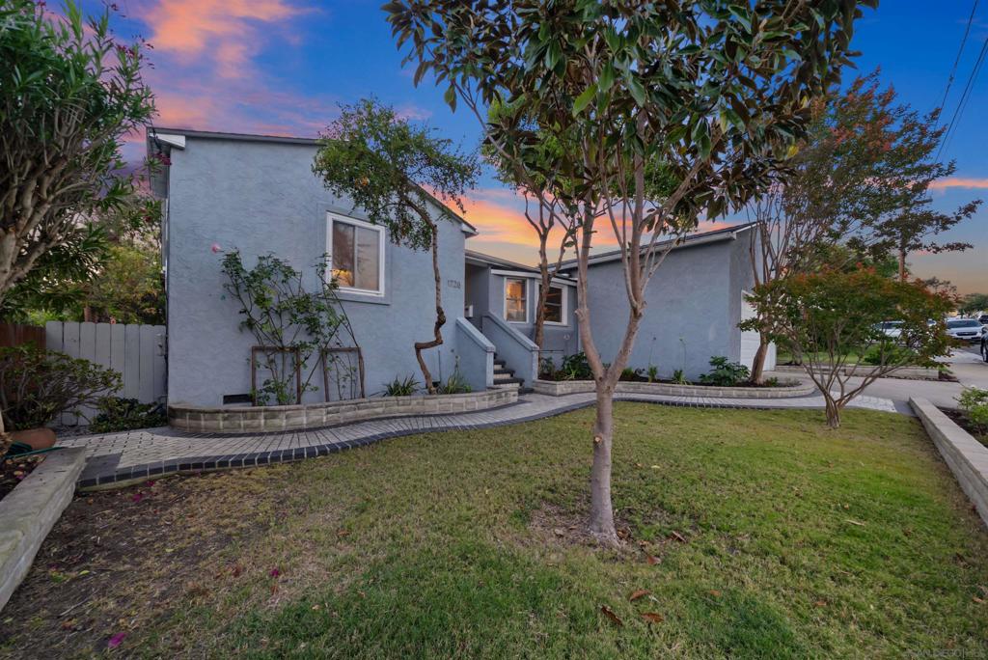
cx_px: 494
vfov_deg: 90.1
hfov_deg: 112.6
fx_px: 330
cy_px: 330
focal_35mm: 12
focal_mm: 12
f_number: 8
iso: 320
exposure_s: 1/1.25
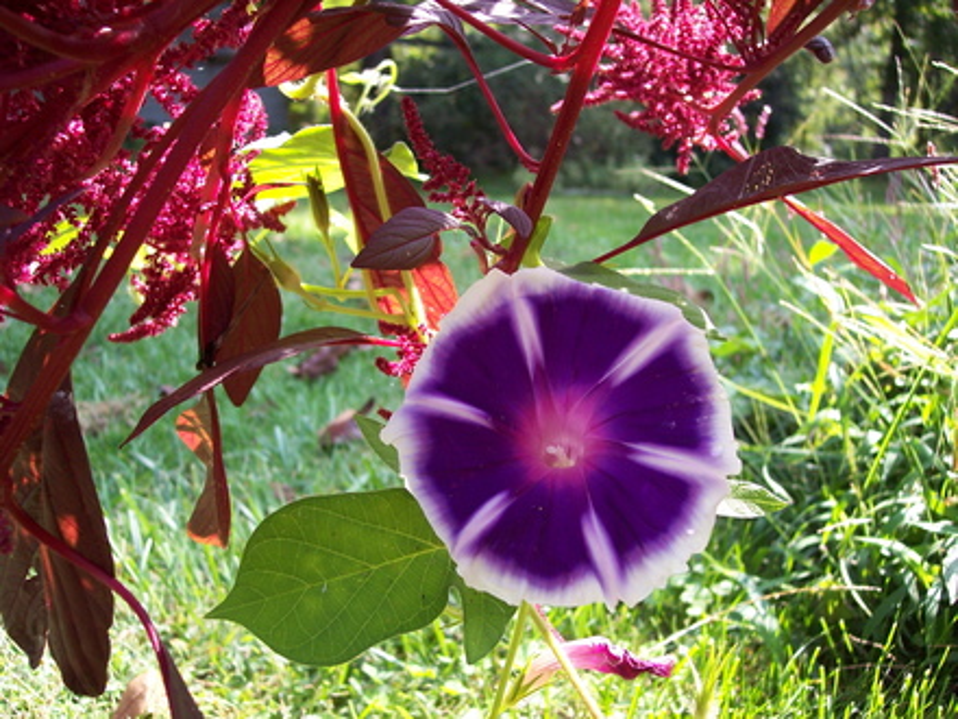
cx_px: 479
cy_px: 360
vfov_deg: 36.8
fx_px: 1079
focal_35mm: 39
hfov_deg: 47.9
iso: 100
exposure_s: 1/90
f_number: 3.4
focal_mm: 8
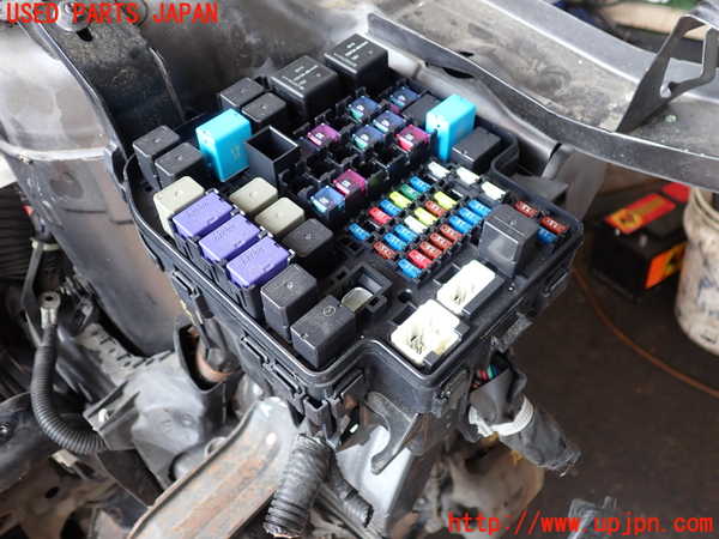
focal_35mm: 30
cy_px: 270
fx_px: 623
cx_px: 360
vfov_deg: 46.8
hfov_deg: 60.0
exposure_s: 1/100
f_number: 2.3
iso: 100
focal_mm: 5.4
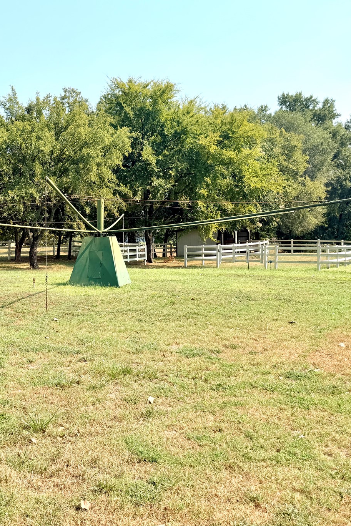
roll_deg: +0.9
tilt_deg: -0.8
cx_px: 47
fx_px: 512
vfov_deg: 54.4
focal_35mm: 35
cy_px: 251
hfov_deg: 35.9
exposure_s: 1/3759
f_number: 1.78
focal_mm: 6.76
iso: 80
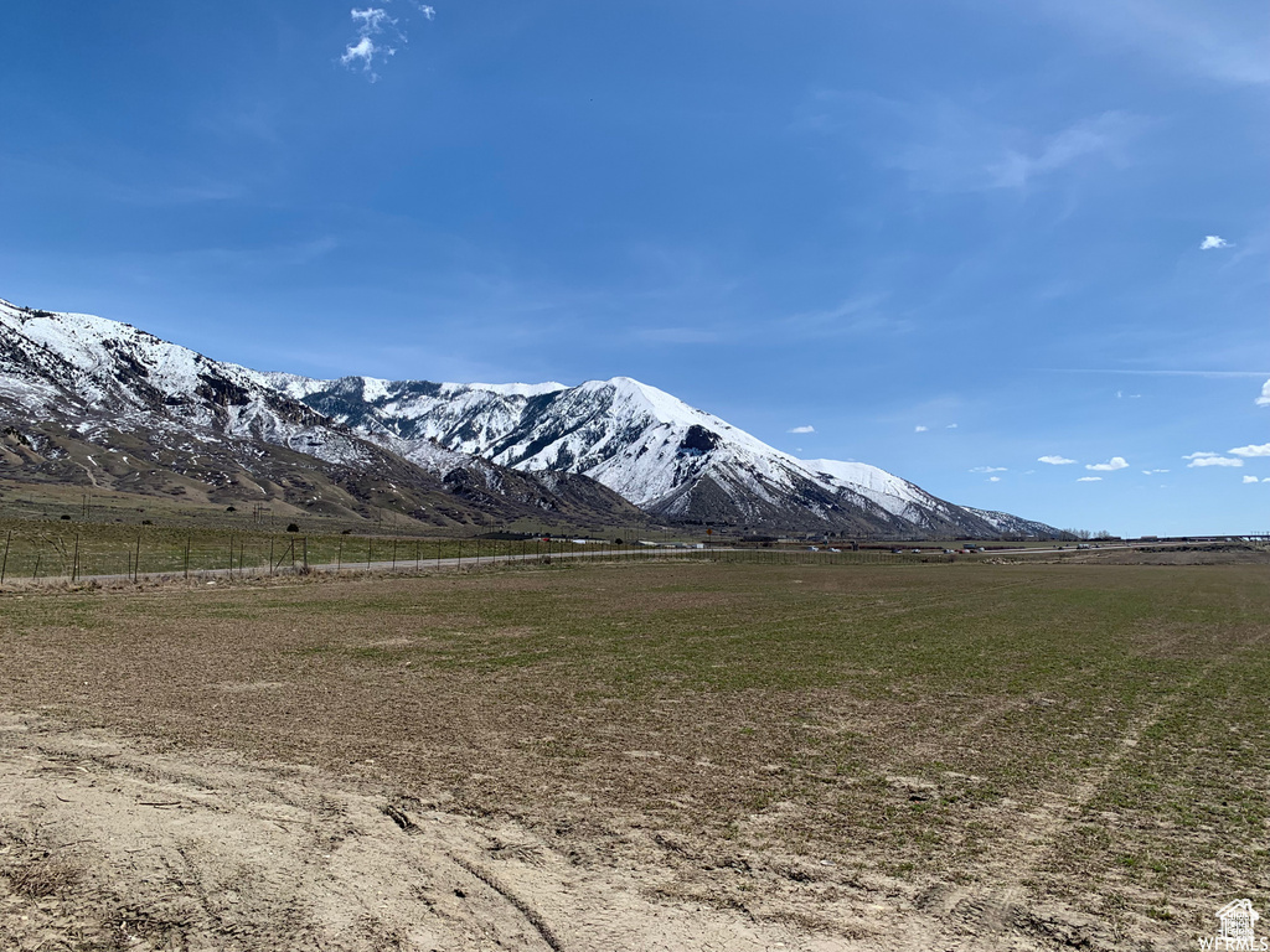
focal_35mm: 26
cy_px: 476
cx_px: 635
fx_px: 954
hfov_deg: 67.3
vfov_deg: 53.1
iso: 25
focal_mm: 4.25
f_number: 1.8
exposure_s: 1/4098
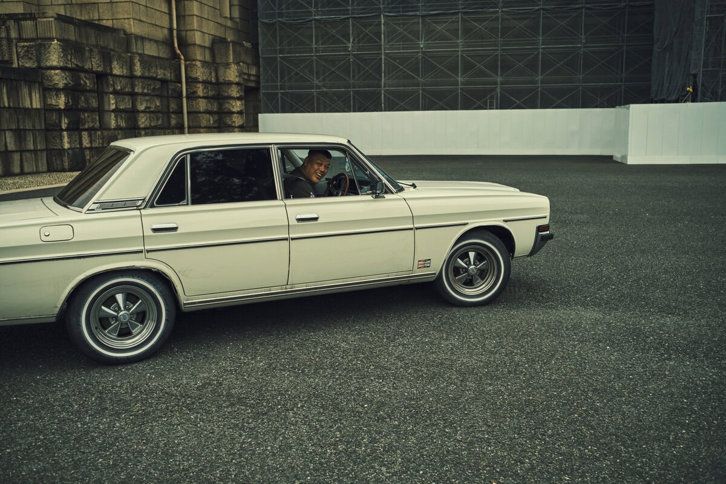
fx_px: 706
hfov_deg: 54.4
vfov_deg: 37.9
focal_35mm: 35
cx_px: 363
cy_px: 242
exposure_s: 1/800
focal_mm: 23
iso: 400
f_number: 2.8
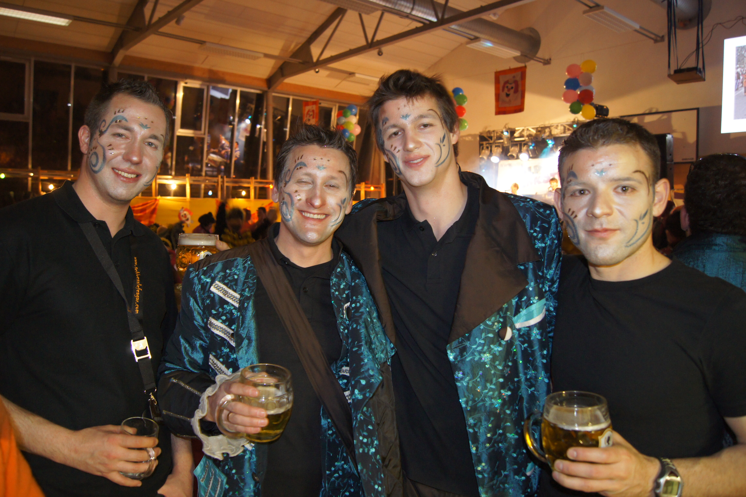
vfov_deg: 47.9
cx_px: 373
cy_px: 248
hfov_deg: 67.4
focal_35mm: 27
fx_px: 559
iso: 800
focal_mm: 18
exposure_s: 1/13
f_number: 3.5
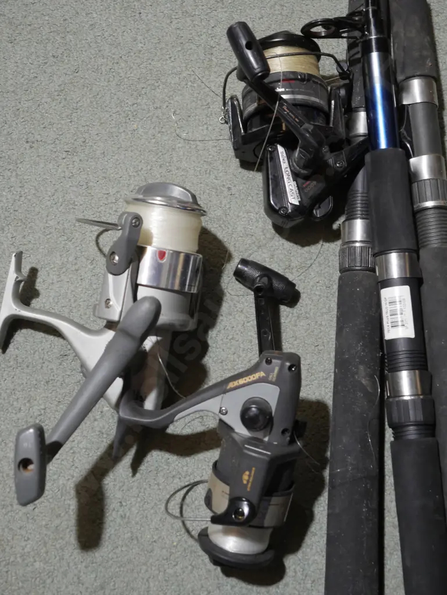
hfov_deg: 21.0
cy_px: 298
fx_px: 1204
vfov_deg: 27.8
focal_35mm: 70
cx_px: 224
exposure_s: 1/80
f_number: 5.5
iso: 1250
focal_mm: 35
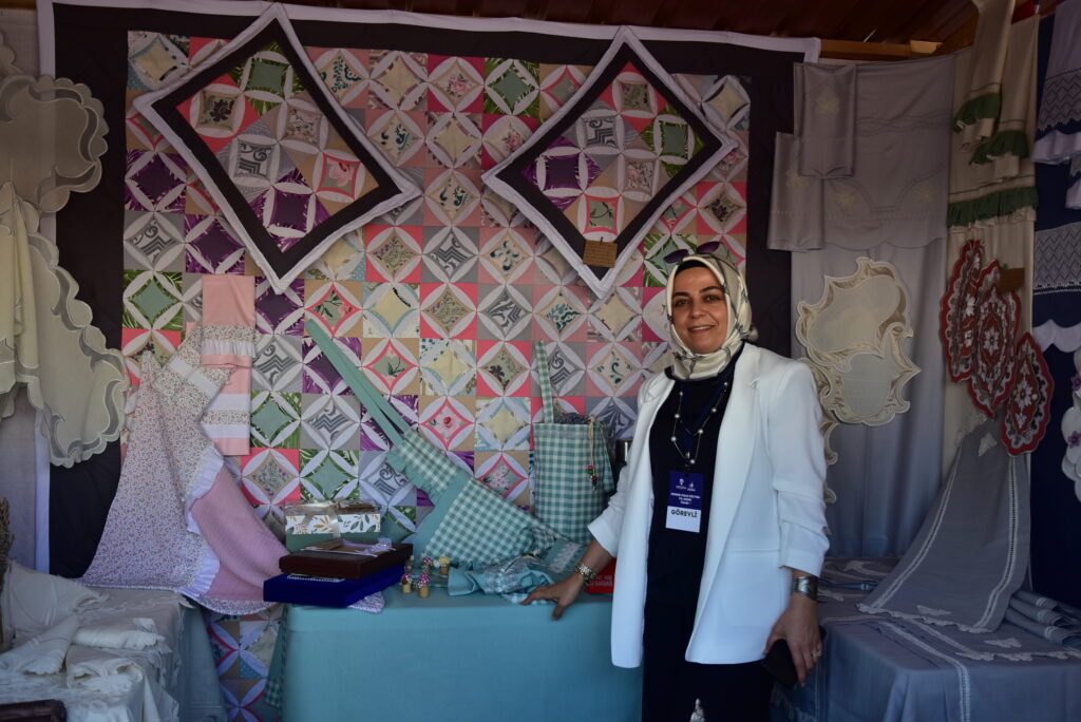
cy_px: 361
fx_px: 1127
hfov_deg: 51.3
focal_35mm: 38
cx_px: 540
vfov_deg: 35.5
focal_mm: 25
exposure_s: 1/200
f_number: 3.3
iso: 100
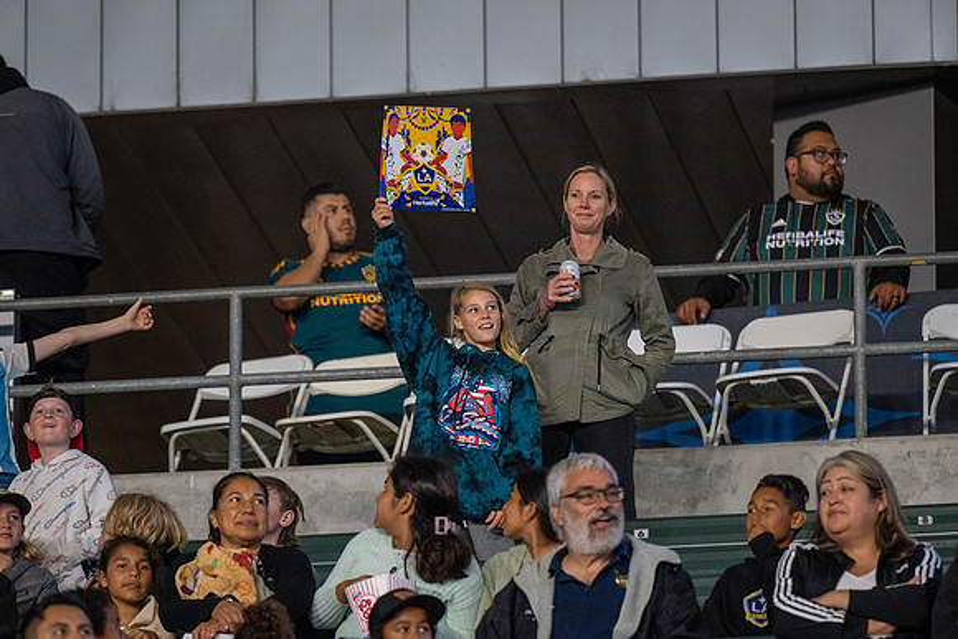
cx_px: 479
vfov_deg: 4.6
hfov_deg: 6.9
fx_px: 7985
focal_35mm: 300
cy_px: 320
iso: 1000
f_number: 2.8
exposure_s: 1/500
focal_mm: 200
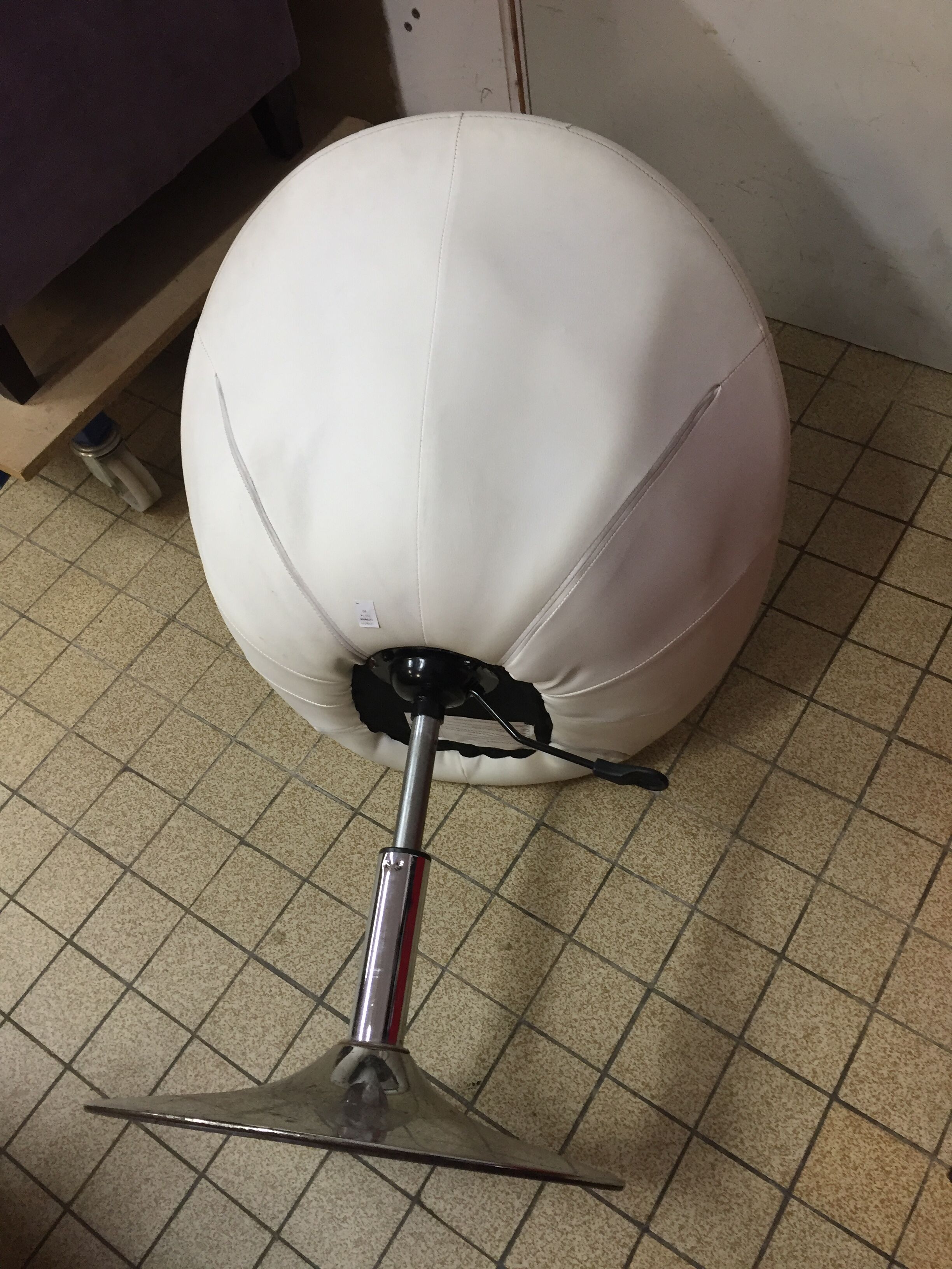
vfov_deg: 61.7
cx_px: 476
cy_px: 634
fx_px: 1063
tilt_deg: -54.9
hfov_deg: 48.2
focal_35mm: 29
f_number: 2.2
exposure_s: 1/33
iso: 125
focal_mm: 4.15
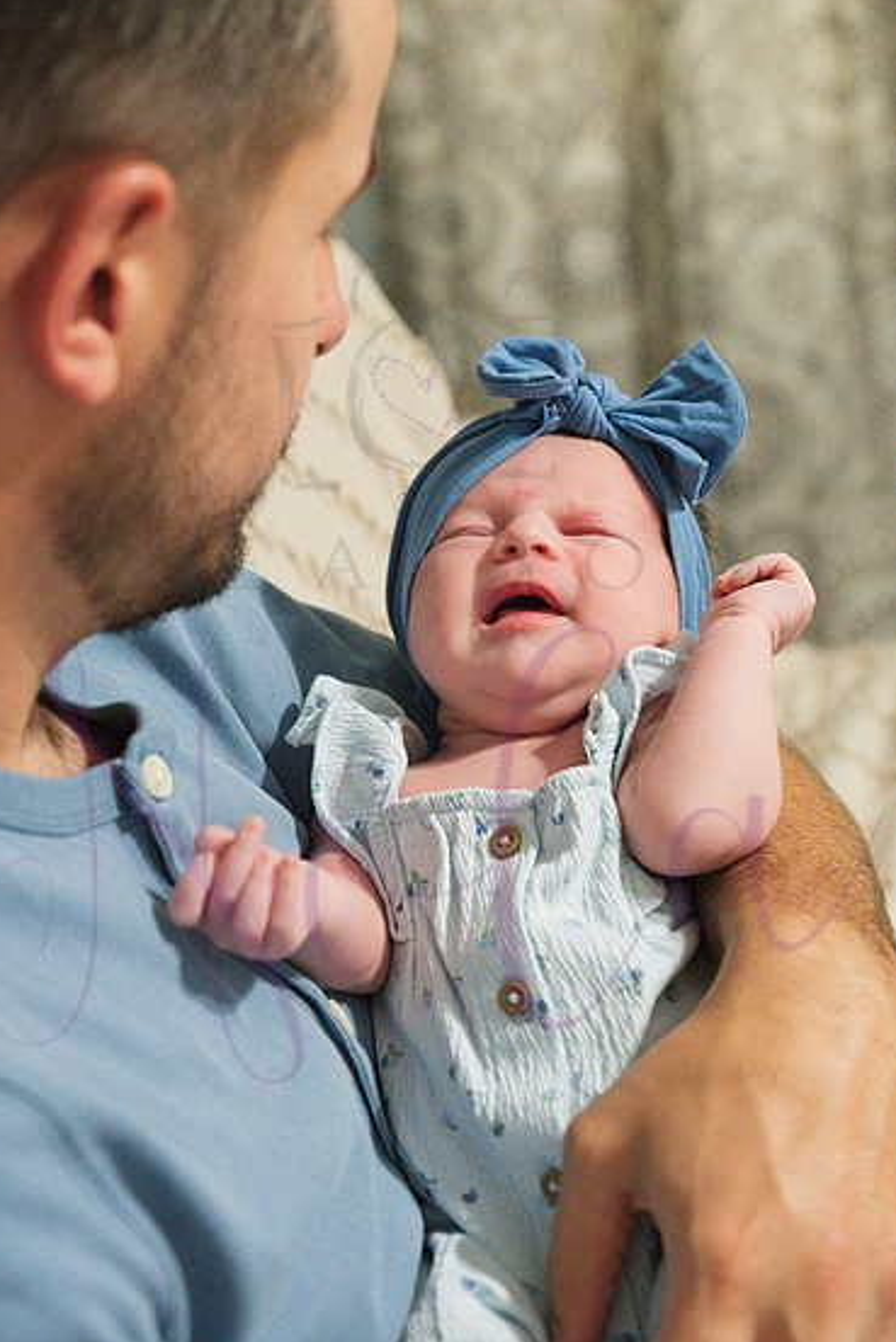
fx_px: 2425
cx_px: 431
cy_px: 675
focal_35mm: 65
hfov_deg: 20.9
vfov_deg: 31.0
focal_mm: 62
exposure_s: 1/200
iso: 3200
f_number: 4.5
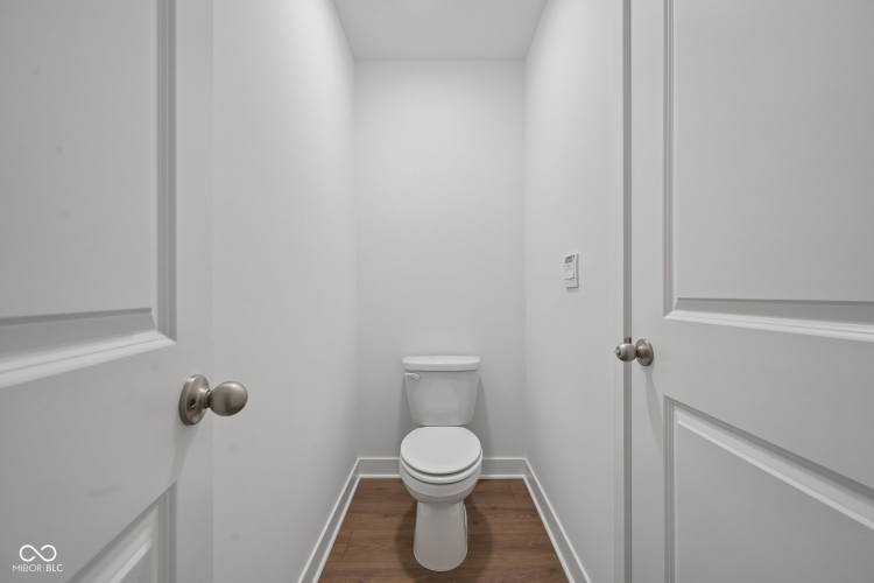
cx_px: 437
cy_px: 292
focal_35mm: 14
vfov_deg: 81.2
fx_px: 340
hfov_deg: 104.3
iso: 200
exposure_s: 1/15
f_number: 8
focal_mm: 14
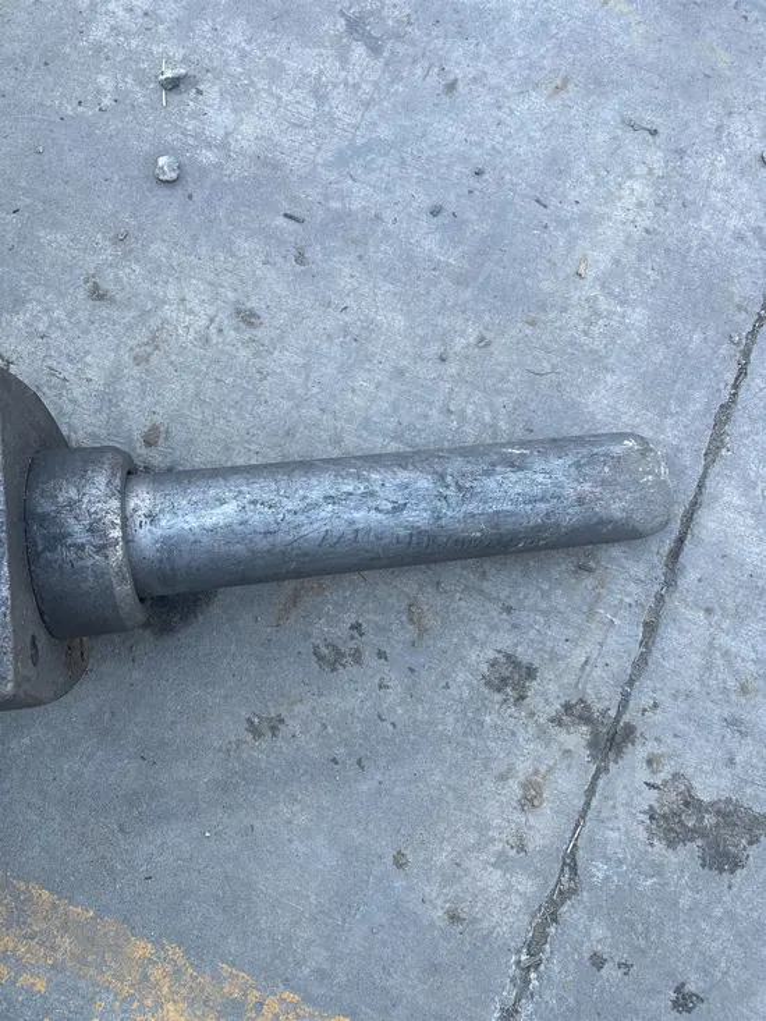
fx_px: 767
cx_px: 383
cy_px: 510
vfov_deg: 67.3
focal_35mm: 26
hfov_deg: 53.1
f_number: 1.6
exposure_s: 1/130
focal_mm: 5.96
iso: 32
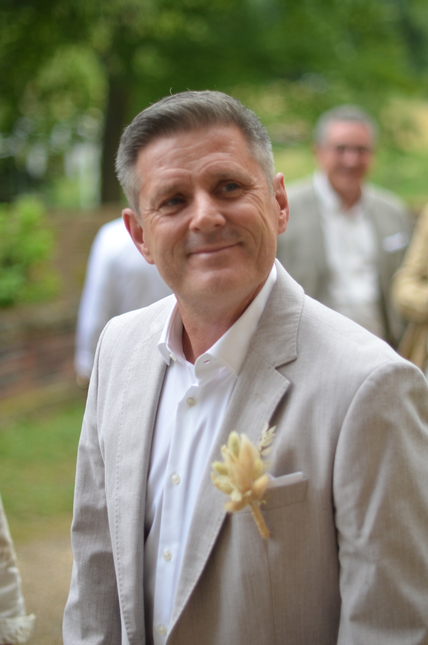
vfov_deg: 27.0
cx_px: 214
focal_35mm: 75
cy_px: 322
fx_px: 1343
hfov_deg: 18.1
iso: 200
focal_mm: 50
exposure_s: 1/800
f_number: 1.6
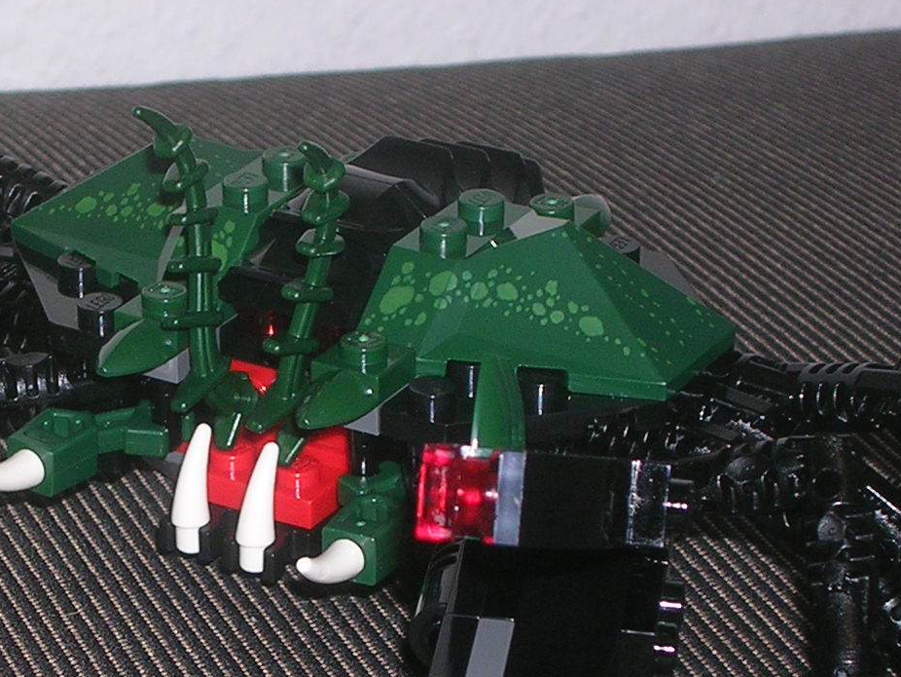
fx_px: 4374
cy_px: 462
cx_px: 256
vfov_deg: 8.8
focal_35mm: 168
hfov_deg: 11.7
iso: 50
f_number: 3.9
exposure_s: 1/60.1
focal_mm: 11.5
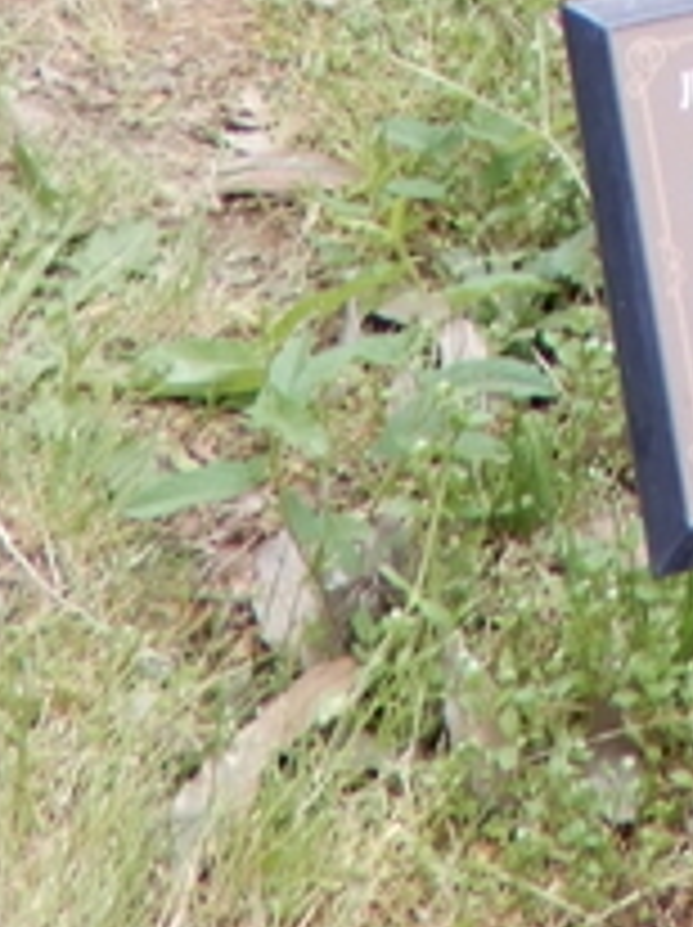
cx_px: 1503
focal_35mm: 175
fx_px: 4681
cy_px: -1413
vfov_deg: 9.8
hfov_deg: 8.0
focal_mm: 5.4
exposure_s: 1/50
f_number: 3.5
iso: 80
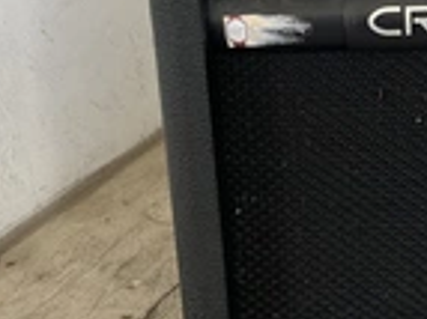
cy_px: 86
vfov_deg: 18.1
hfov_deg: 23.3
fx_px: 998
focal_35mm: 81
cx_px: 412
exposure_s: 1/122
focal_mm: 3
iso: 40
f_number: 1.8
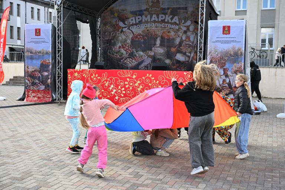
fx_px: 364
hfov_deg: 42.7
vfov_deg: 29.2
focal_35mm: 46
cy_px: 95
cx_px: 142
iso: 1000
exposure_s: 1/1250
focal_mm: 46
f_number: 5.6
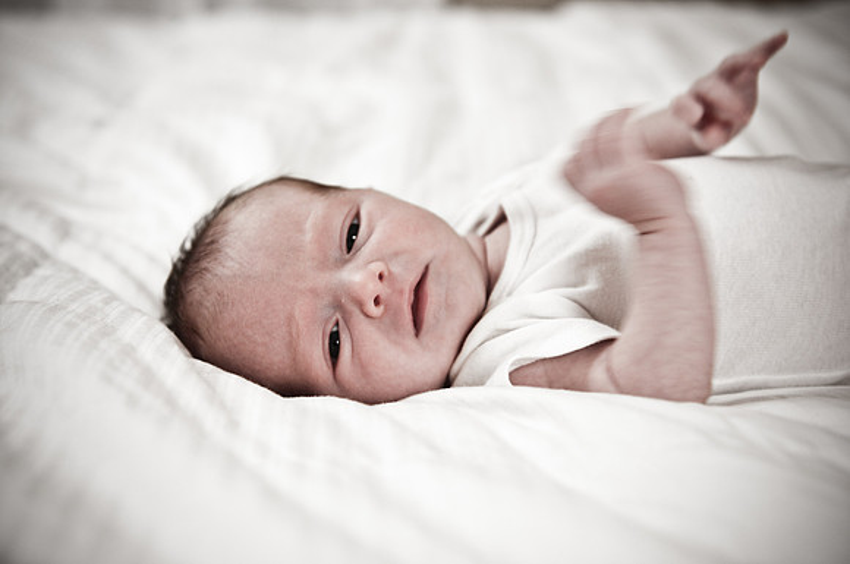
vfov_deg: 22.6
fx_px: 1415
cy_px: 282
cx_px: 425
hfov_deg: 33.4
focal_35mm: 60
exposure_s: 1/60
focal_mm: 40
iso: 200
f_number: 2.8
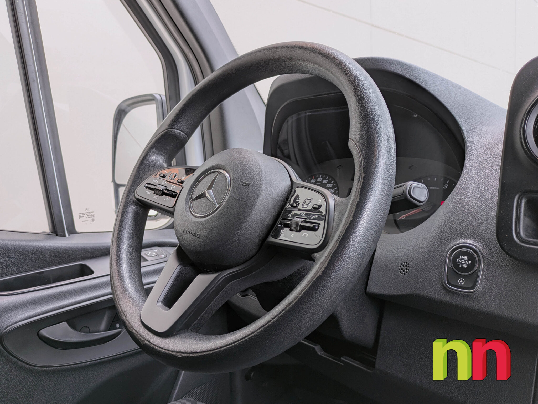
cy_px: 202
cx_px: 269
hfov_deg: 71.6
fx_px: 373
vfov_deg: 56.8
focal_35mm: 24
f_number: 1.8
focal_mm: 6.86
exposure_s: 1/3200
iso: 80
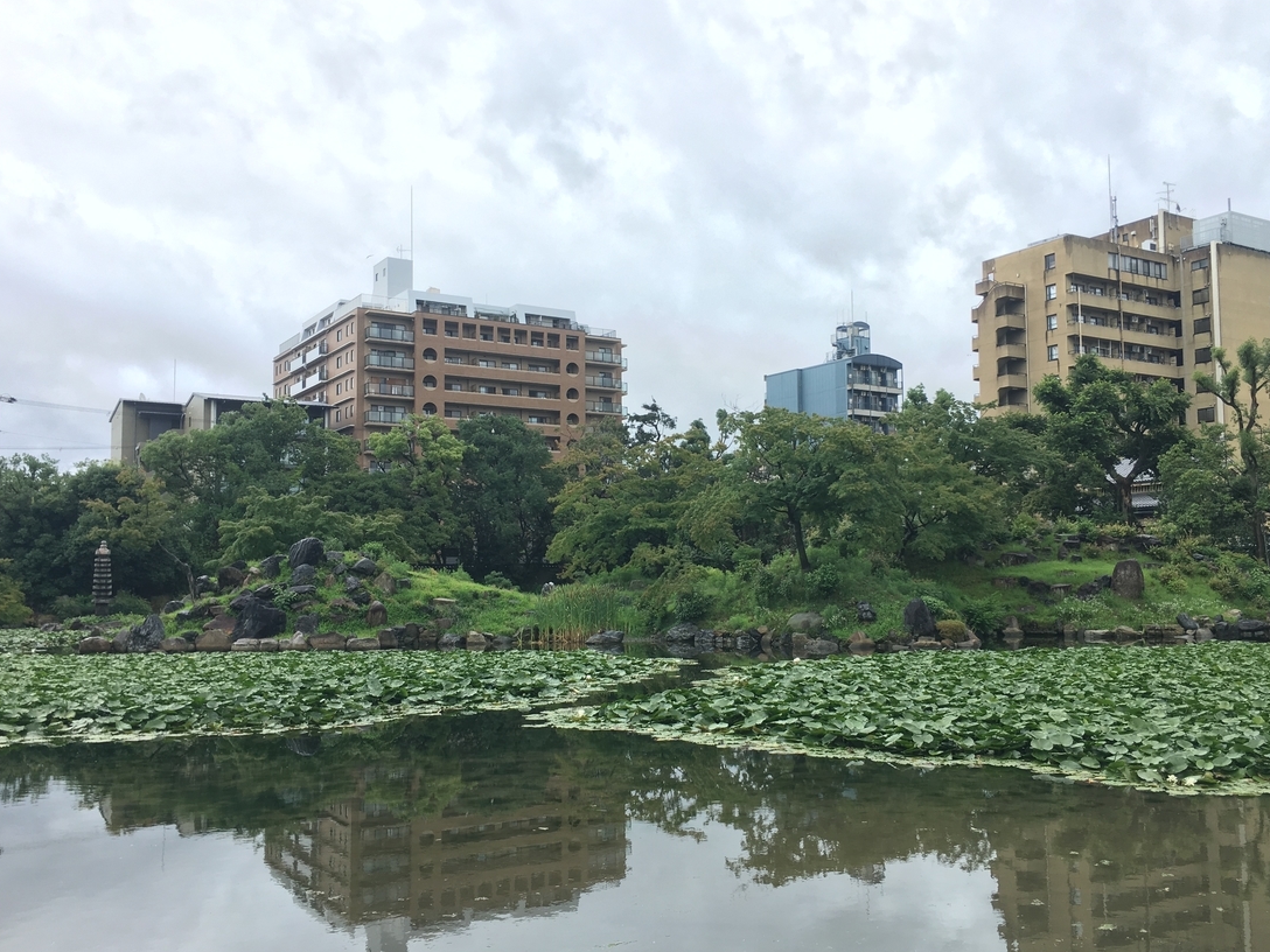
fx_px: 1174
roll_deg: +0.8
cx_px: 678
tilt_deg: +5.8
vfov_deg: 44.2
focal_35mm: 32
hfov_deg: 56.8
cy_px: 484
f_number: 2.2
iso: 25
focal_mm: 4.15
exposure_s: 1/323
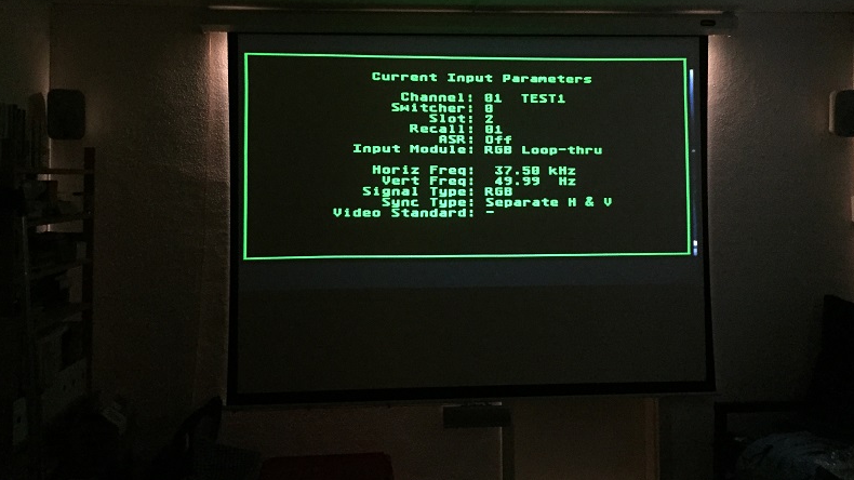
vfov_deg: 36.3
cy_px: 159
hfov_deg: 61.0
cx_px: 427
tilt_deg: +2.2
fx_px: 724
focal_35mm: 32
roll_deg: -1.6
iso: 500
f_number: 2.2
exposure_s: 1/17
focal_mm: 4.15
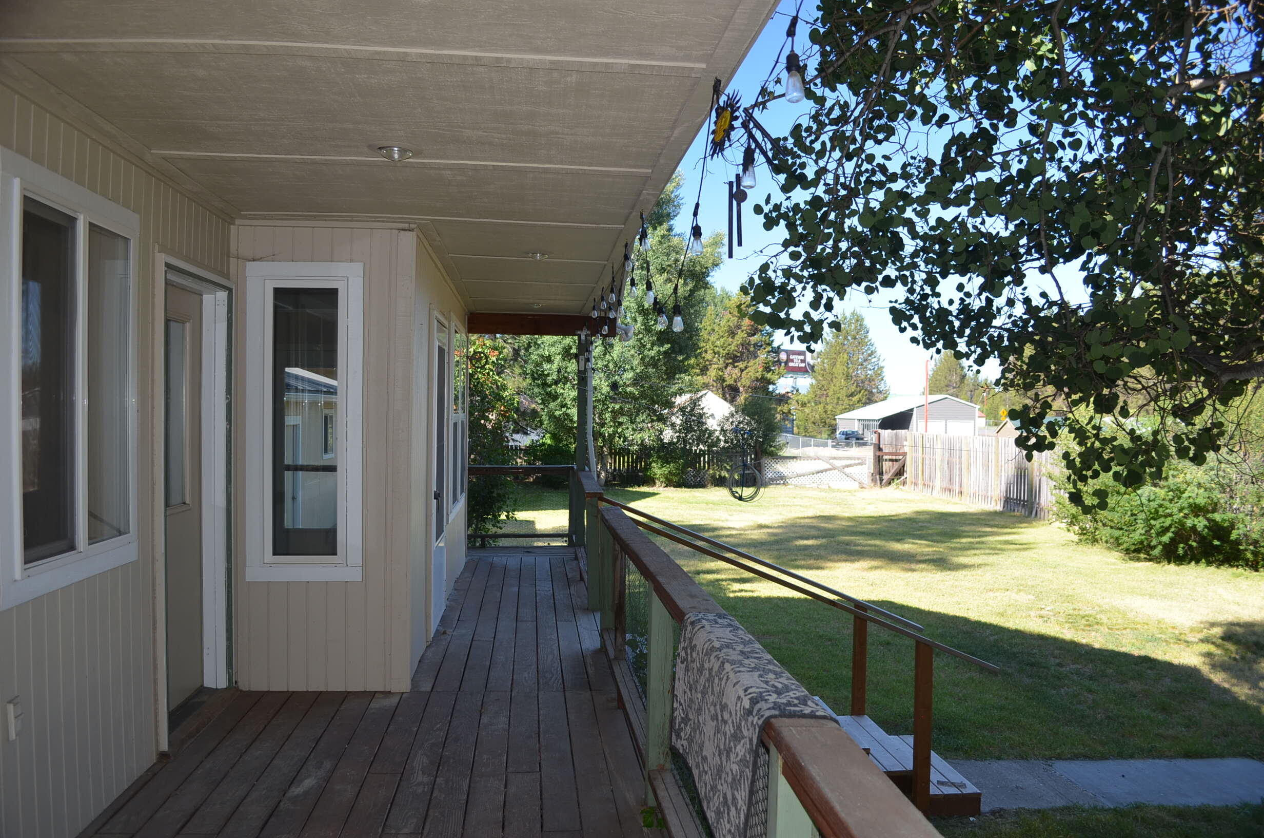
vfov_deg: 47.7
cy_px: 419
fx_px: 946
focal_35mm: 27
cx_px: 632
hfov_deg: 67.5
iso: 180
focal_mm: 18
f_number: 3.5
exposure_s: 1/200
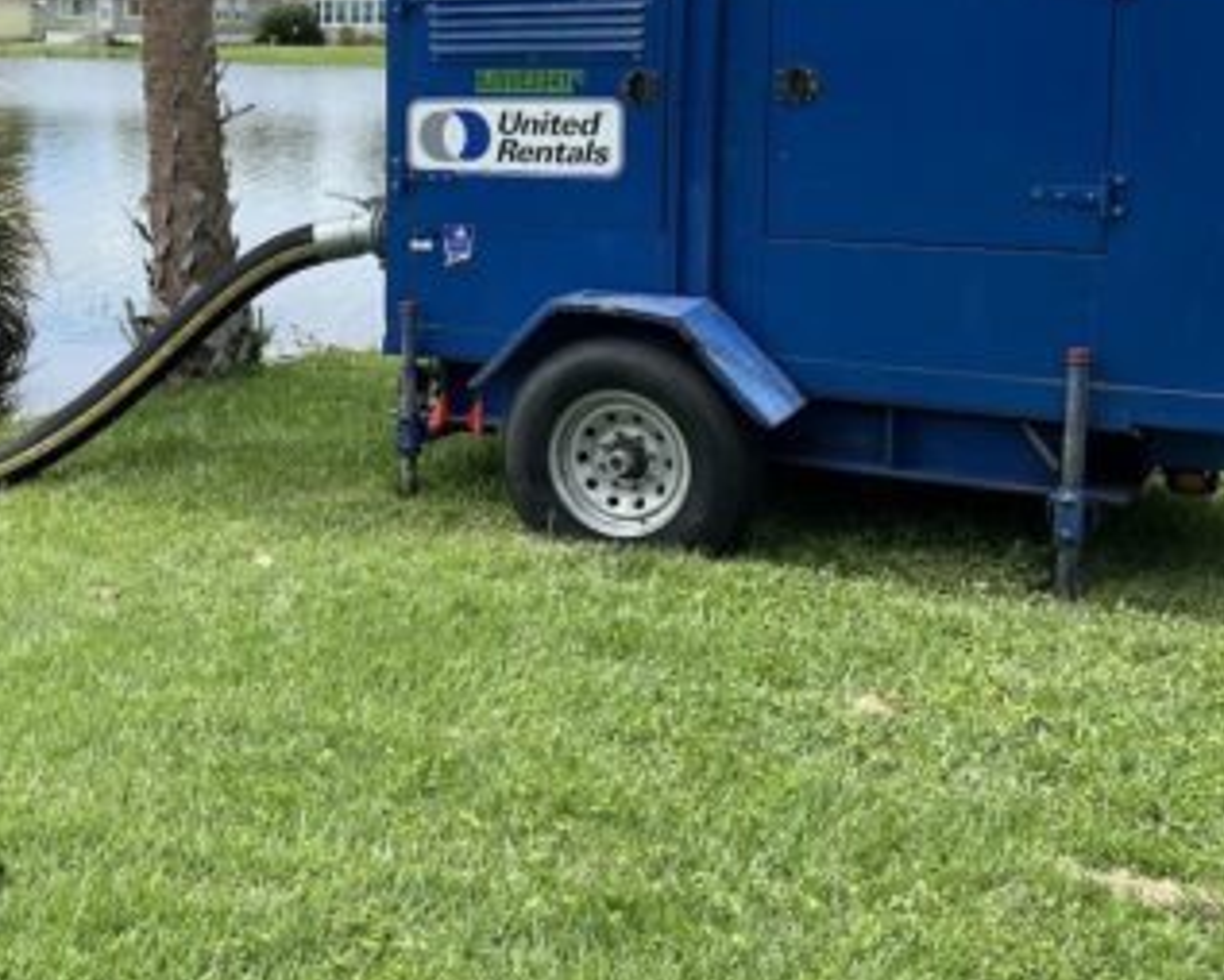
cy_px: 259
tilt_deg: -7.7
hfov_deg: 37.3
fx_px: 1740
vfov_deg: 31.0
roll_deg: -1.4
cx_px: 228
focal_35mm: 48
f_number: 1.5
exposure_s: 1/4115
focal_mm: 5.7
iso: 50
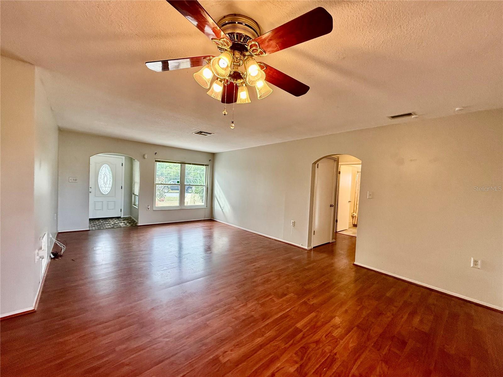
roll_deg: -4.3
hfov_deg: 102.1
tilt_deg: +1.8
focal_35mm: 14
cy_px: 188
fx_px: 203
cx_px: 252
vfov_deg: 85.7
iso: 200
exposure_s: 1/120
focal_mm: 2.22
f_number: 2.2
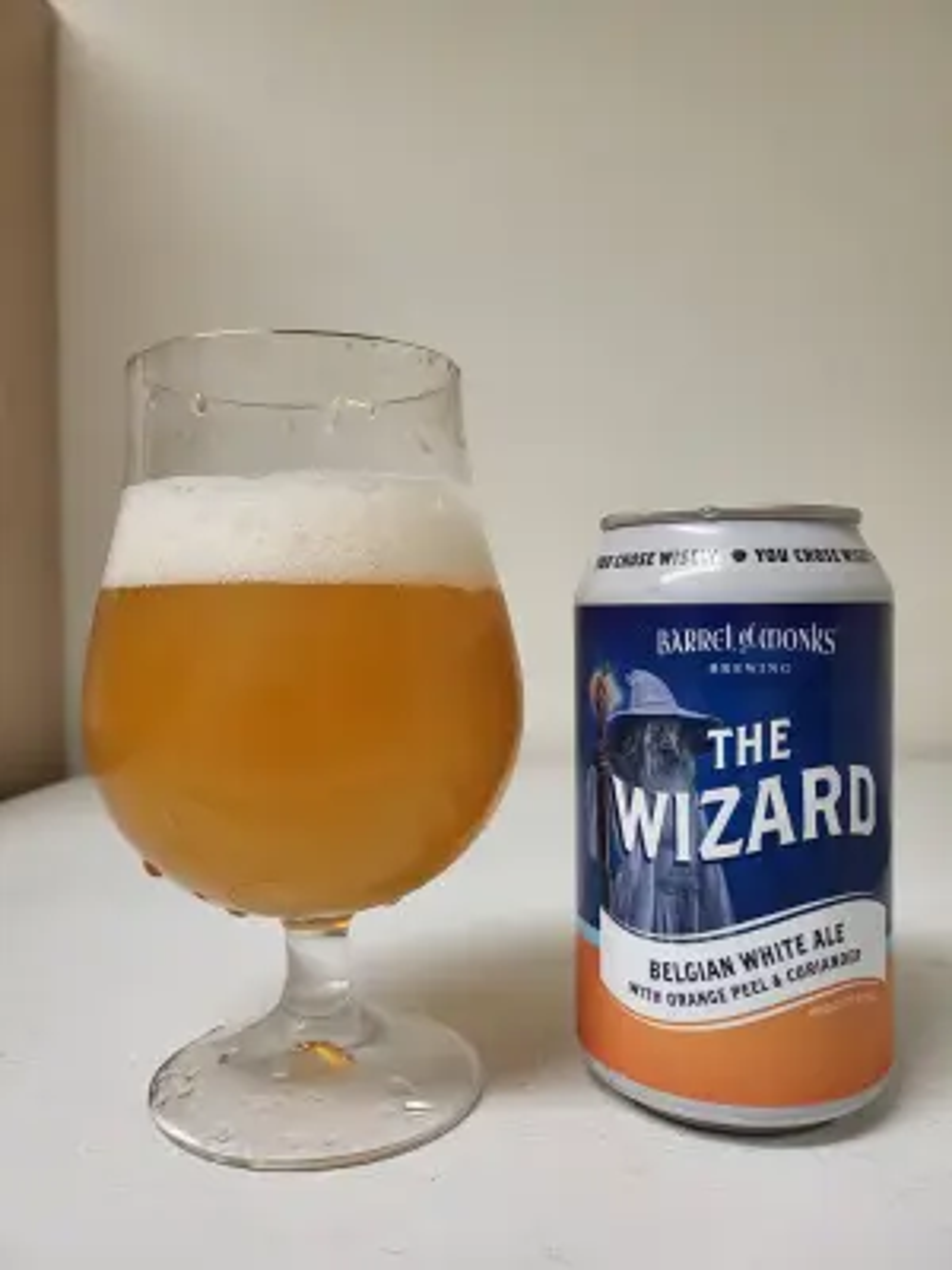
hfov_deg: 53.1
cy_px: 635
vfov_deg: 67.3
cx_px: 476
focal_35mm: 26
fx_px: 953
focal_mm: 5.4
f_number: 1.8
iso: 200
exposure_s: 1/120
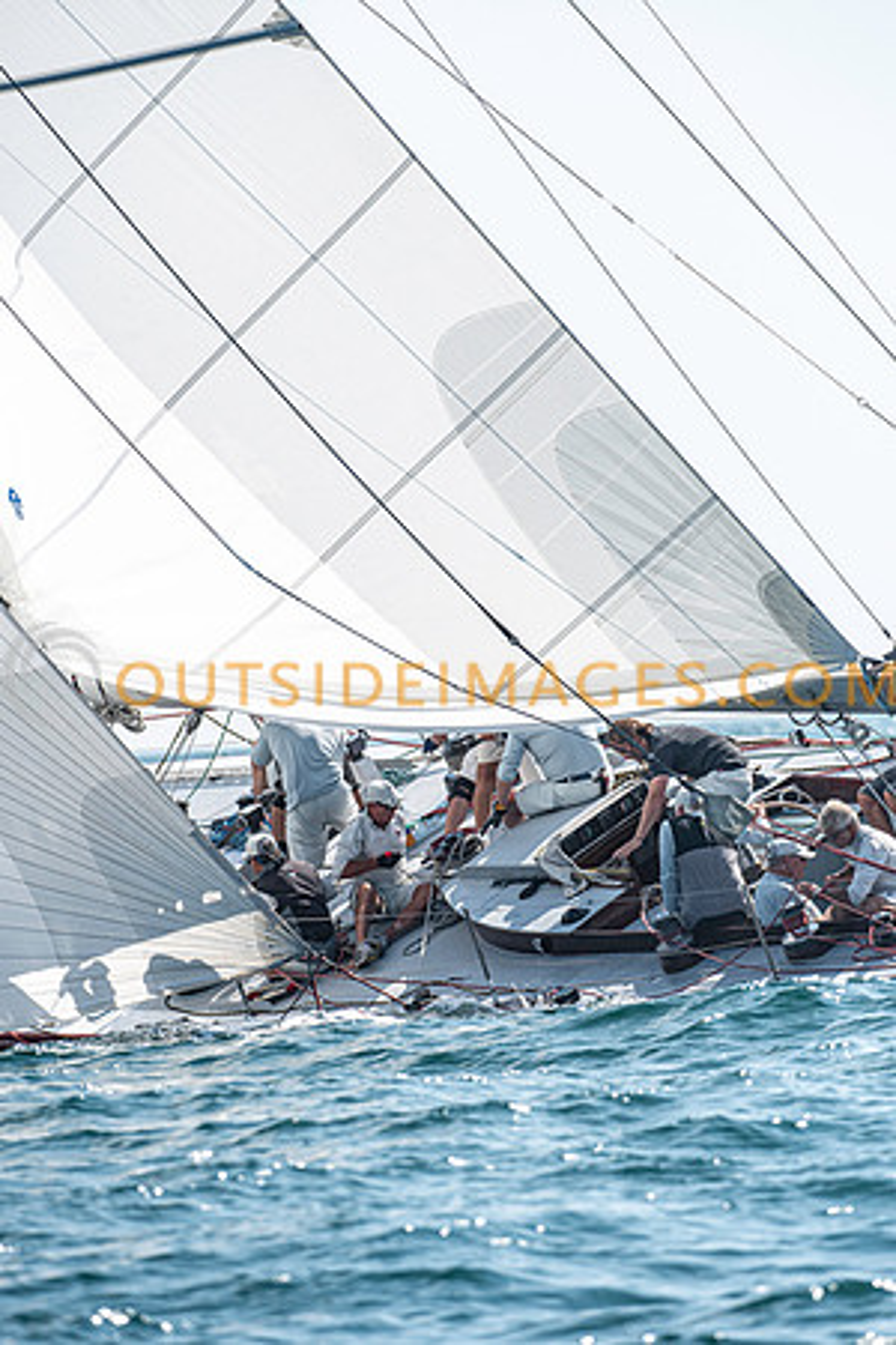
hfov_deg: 3.1
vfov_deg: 4.6
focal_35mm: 450
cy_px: 672
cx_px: 448
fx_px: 16799
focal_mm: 300
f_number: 5.6
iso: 400
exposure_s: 1/3200
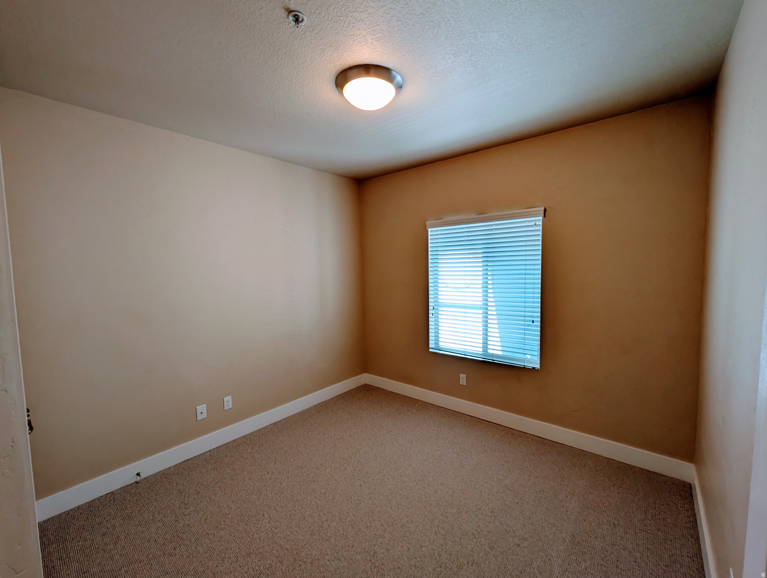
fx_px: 288
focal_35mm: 13
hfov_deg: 106.1
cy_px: 289
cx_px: 384
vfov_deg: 90.1
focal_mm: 1.95
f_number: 2.2
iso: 92
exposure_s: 1/120
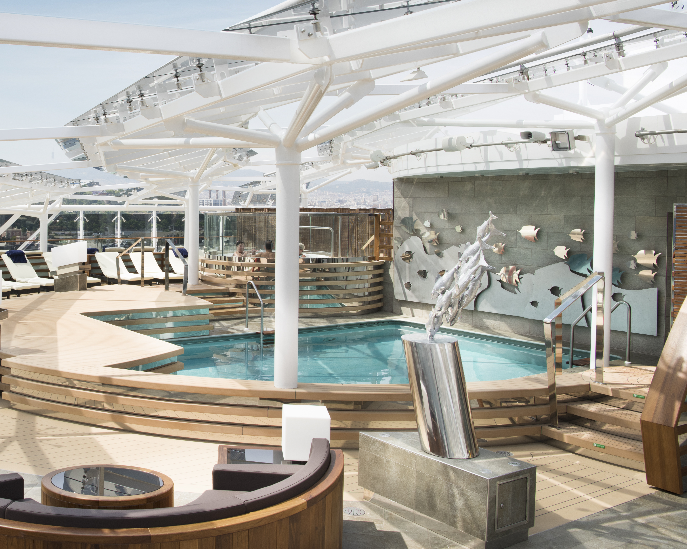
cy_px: 208
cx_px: 131
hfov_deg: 46.3
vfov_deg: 39.9
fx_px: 752
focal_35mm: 37
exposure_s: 1/200
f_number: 11
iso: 200
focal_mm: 24
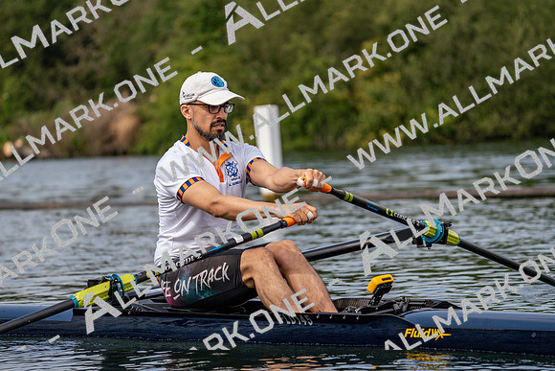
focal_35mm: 200
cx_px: 278
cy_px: 186
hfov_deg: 10.3
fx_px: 3084
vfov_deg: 6.9
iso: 400
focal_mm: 200
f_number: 5.6
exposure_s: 1/1600
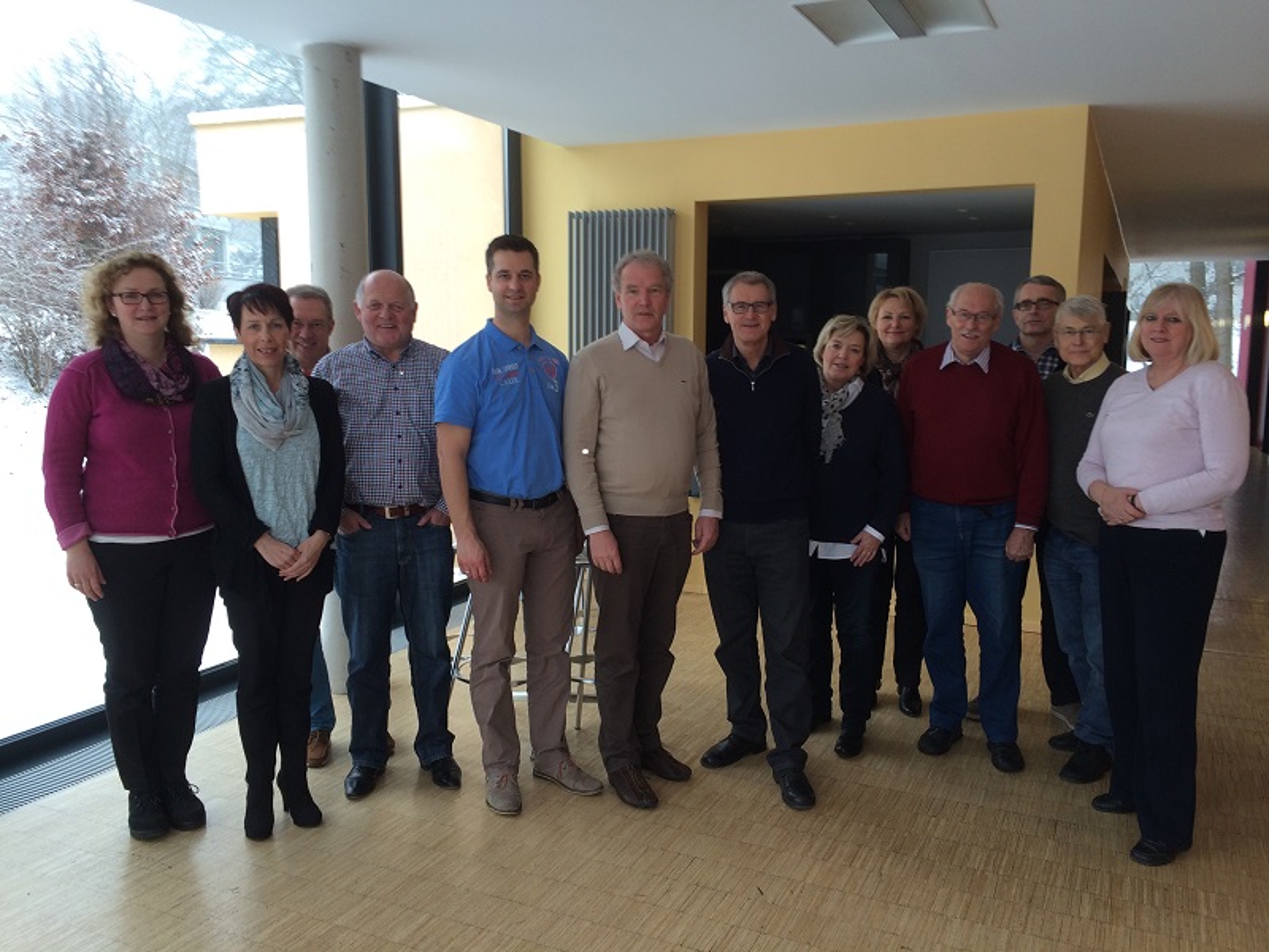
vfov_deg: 48.2
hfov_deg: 61.7
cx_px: 634
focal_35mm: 29
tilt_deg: -6.8
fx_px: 1063
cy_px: 476
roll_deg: +0.7
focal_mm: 4.15
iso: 32
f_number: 2.2
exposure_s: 1/60
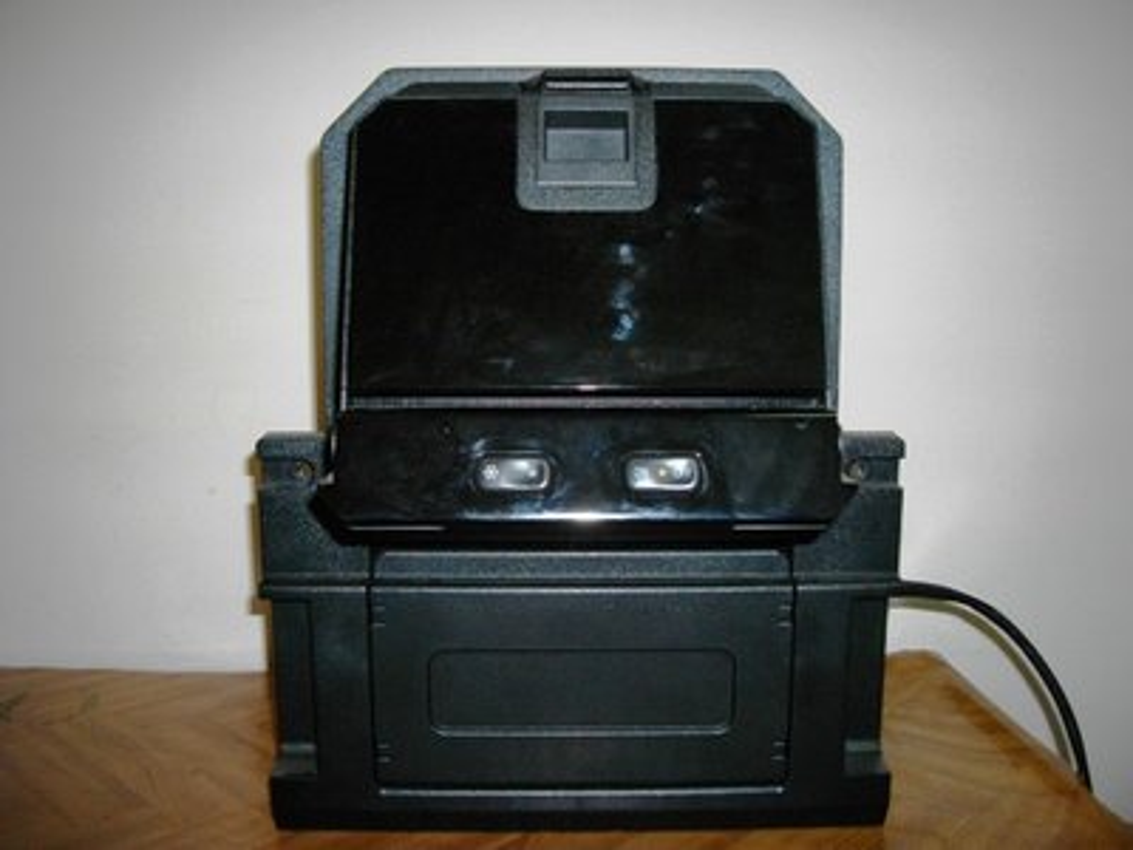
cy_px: 425
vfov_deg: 45.4
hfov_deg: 58.4
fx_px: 1015
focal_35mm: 31
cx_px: 566
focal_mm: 5.7
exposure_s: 1/50
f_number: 2.9
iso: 200
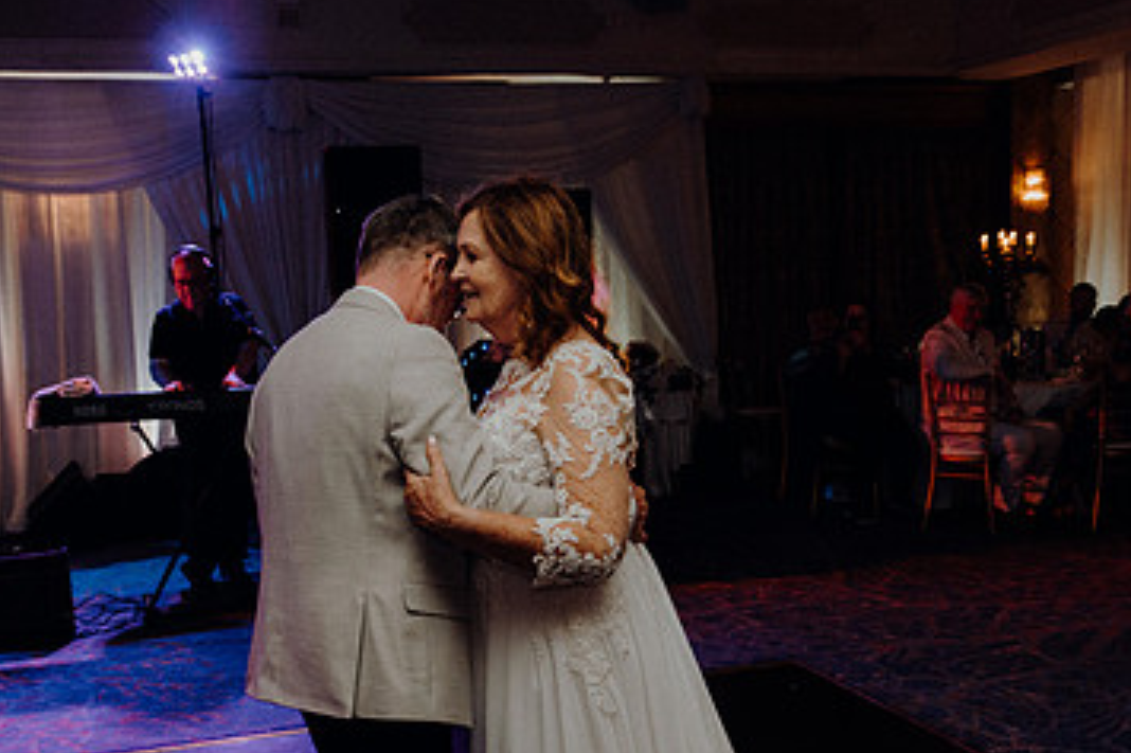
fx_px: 1382
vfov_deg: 30.3
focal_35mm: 44
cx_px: 508
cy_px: 488
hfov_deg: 44.5
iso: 2500
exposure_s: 1/200
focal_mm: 27
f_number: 3.5
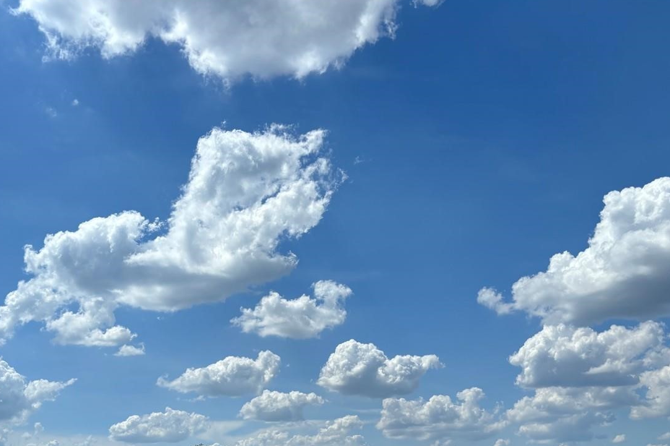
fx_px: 744
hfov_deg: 48.2
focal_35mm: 40
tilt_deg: +10.5
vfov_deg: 32.4
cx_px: 271
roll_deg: +0.9
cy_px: 363
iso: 50
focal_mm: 5.96
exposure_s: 1/9091
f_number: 1.6
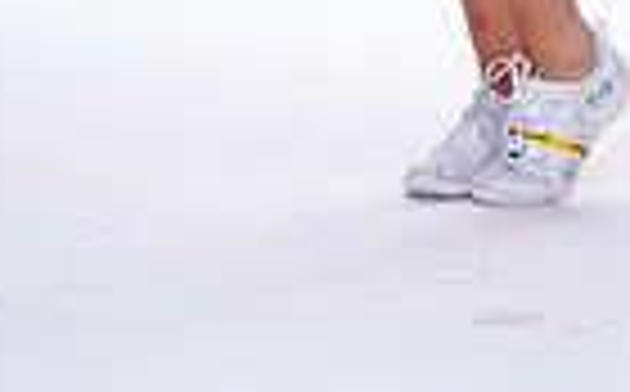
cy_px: -613
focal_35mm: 378
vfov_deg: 3.4
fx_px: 6480
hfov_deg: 5.6
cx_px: 464
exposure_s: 1/250
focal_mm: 115
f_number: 5.6
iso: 800
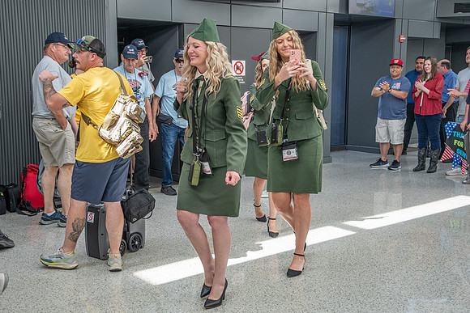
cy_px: 157
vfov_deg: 29.1
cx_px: 215
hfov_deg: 42.5
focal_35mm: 46
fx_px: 604
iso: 800
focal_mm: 28
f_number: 3.2
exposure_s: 1/800
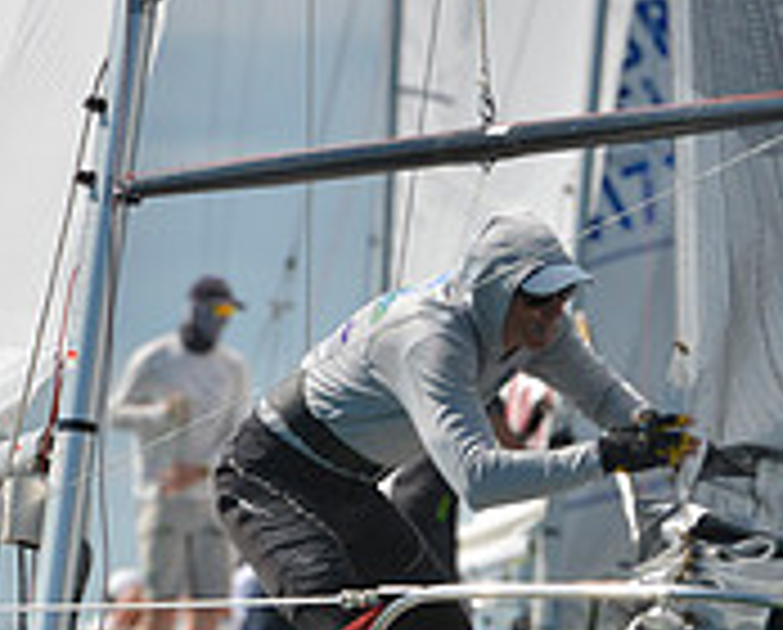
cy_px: 709
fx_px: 24643
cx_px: -108
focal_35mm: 1061
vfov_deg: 1.5
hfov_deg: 1.8
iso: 200
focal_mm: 340
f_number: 7.1
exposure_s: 1/1250
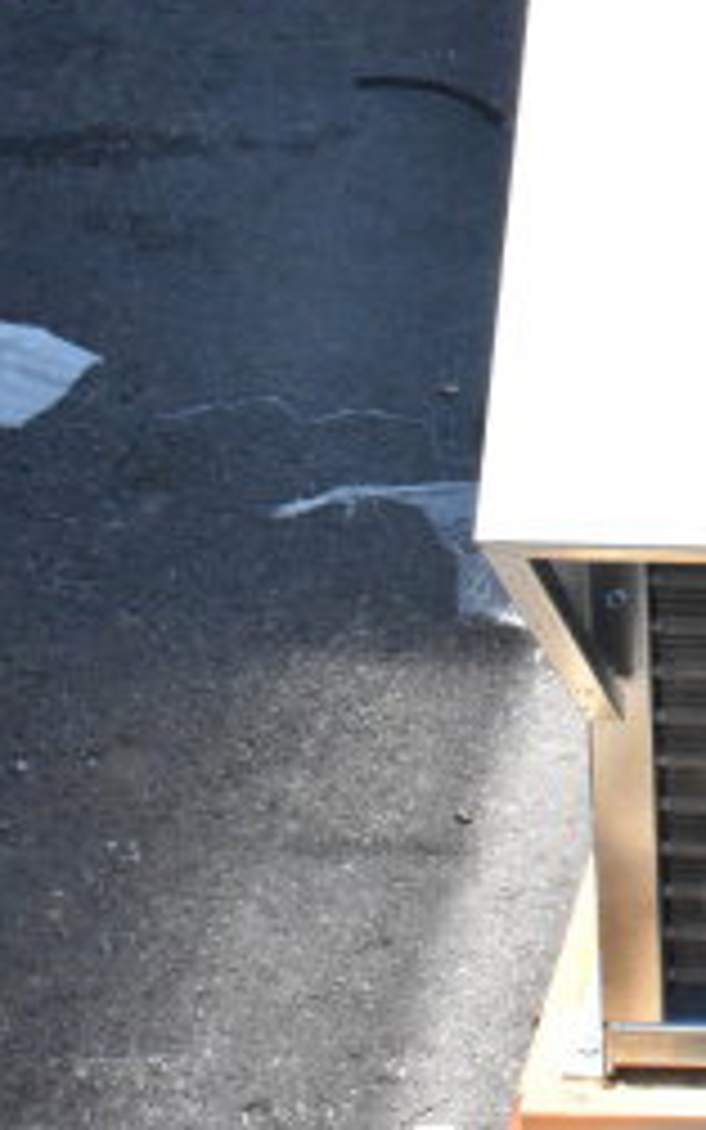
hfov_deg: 10.6
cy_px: 317
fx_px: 3546
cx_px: 1327
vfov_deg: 18.0
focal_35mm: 115
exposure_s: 1/1600
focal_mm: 31
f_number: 20
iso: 6400
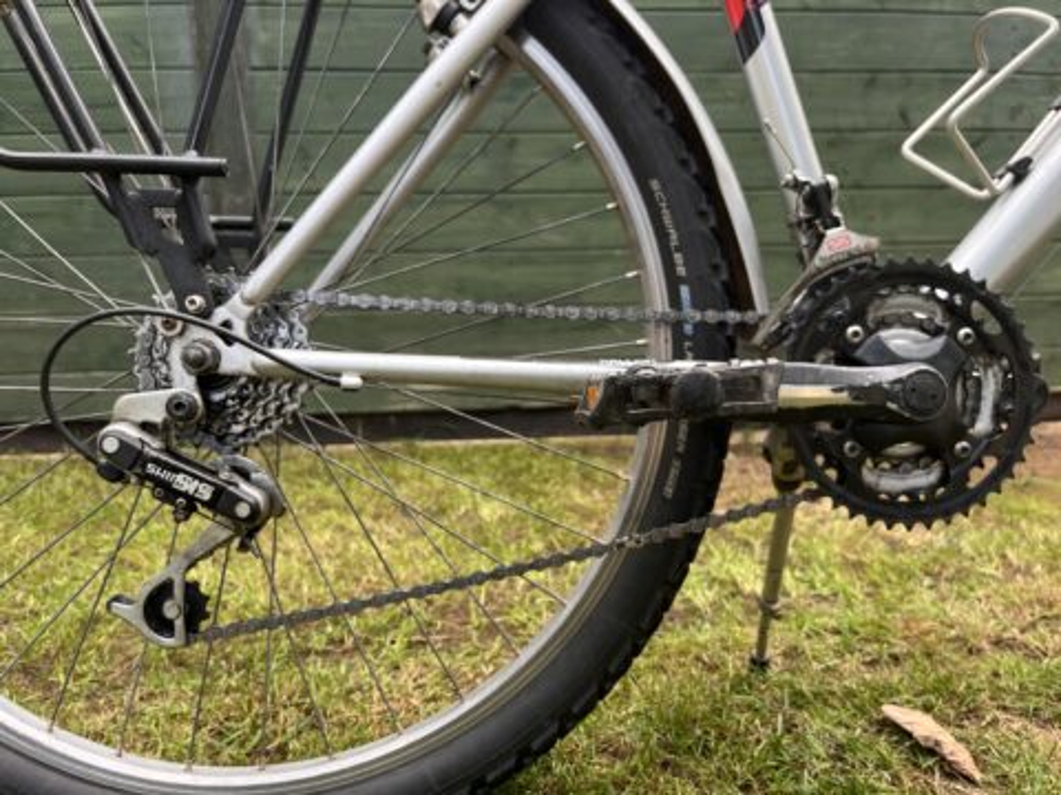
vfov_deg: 53.1
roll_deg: +1.1
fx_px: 797
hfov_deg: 67.3
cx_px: 530
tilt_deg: -11.1
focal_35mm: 26
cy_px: 398
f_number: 1.6
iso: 40
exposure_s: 1/283
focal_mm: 5.1
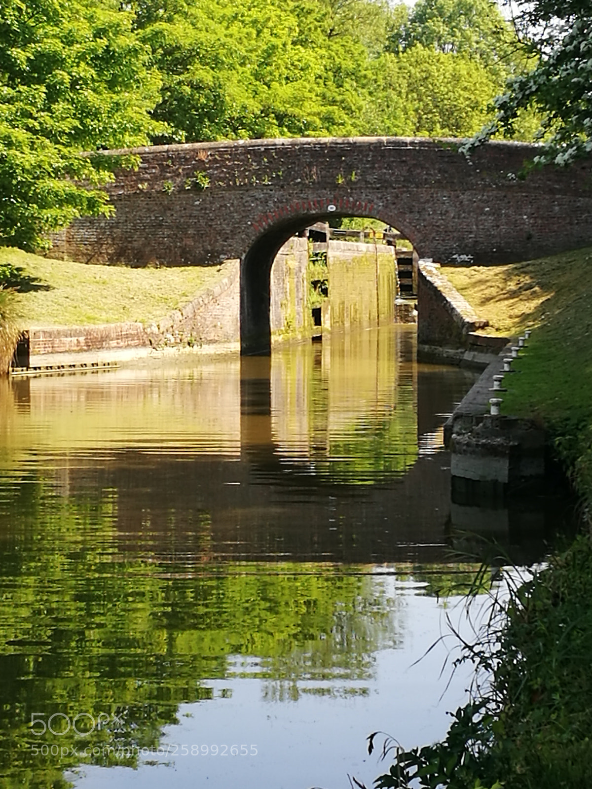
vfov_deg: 18.9
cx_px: 296
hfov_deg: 14.2
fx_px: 2371
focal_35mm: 104
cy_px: 394
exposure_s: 1/394
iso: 50
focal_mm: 4.5
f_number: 2.2
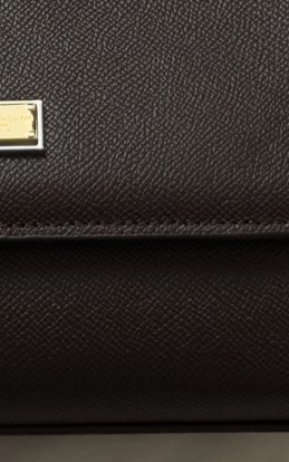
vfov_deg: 8.4
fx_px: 3098
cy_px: -118
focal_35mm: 246
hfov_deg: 5.3
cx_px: -20
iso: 64
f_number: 1.78
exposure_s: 1/373
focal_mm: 6.76
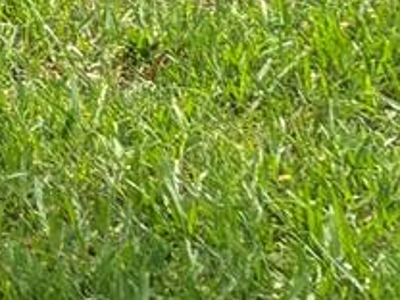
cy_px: -819
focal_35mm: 200
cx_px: -1013
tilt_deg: +3.7
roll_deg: +0.4
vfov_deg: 6.3
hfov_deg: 7.8
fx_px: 2311
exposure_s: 1/818
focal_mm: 5.96
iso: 50
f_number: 1.6
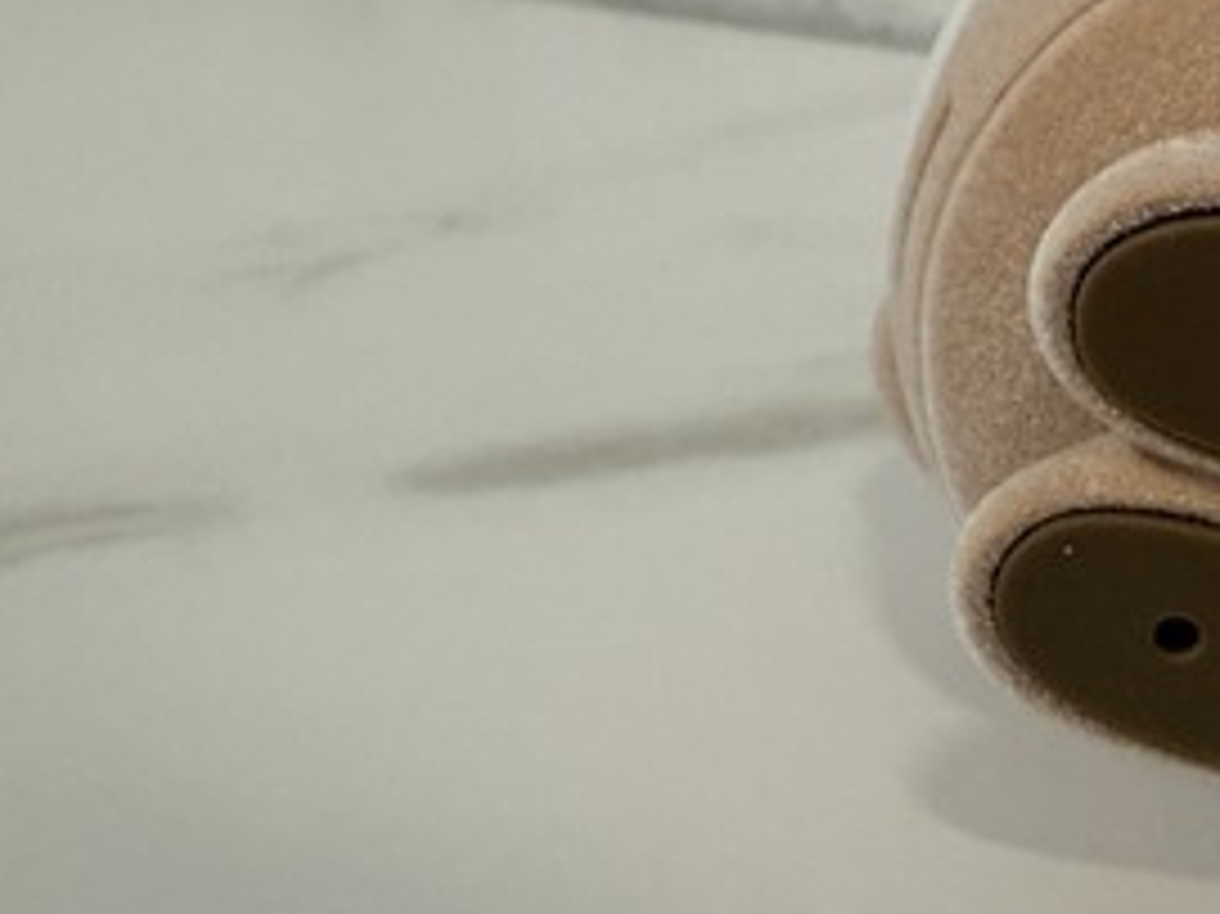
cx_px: 1472
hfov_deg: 25.3
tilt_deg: -15.9
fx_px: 2431
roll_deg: +0.4
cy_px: 124
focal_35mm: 69
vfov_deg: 20.9
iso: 160
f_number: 2.2
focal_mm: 2.22
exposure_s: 1/60
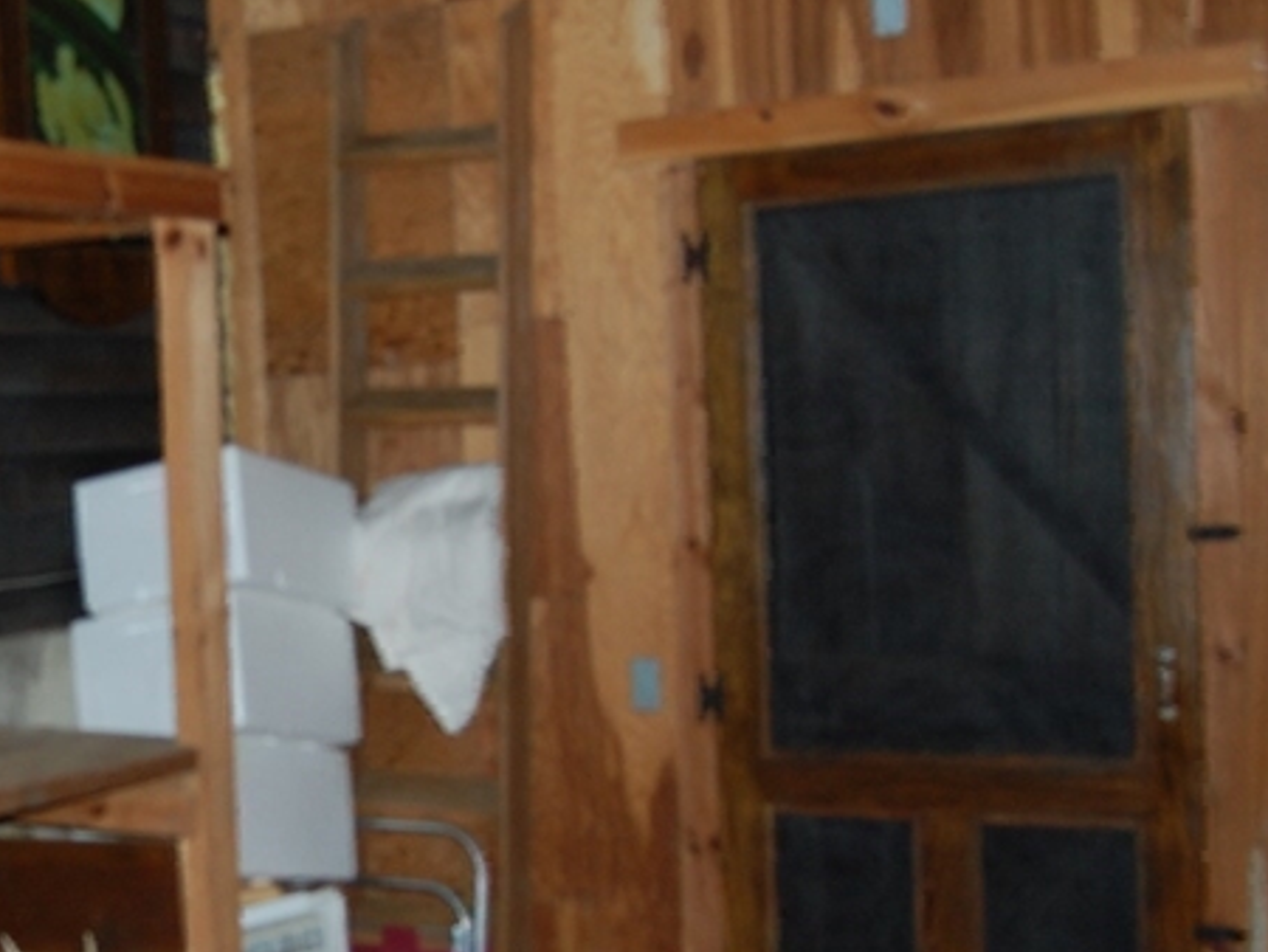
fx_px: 2162
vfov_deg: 24.7
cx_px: 76
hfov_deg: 30.9
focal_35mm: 59
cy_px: 615
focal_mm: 18
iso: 400
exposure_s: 1/60
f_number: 3.5
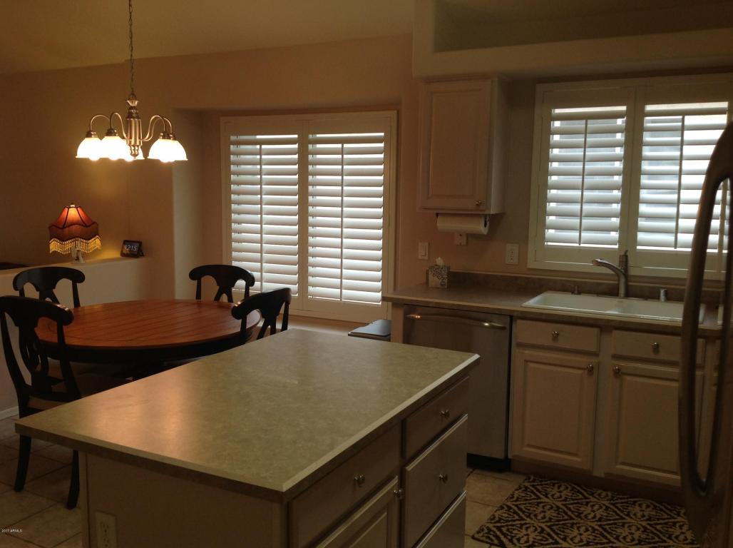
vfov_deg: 40.6
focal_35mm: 35
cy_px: 274
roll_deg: -0.5
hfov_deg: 52.7
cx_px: 366
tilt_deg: -8.1
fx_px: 740
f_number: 2.4
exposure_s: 1/40
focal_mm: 4.28
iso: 50
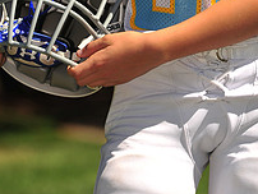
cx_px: 188
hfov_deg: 5.1
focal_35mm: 386
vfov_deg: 3.8
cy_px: -107
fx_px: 2880
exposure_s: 1/1000
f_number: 5
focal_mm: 140
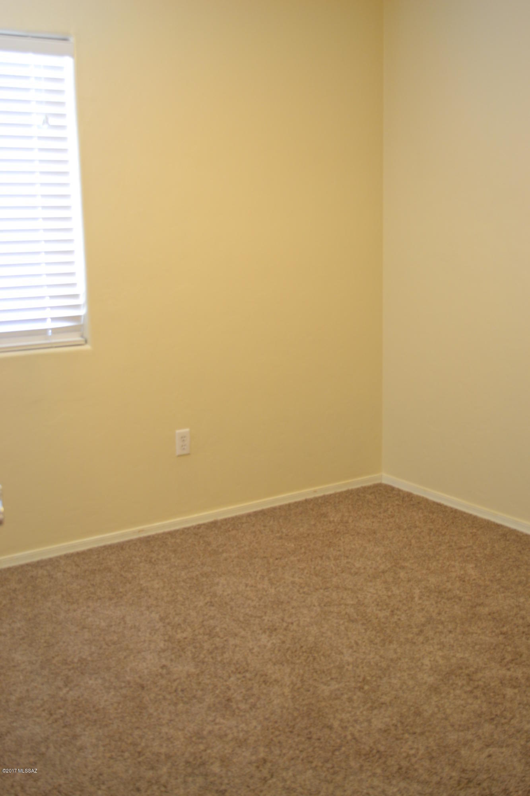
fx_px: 861
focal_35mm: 39
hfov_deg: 34.2
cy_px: 398
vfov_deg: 49.6
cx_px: 265
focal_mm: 26
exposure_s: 1/15
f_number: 4.2
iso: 560
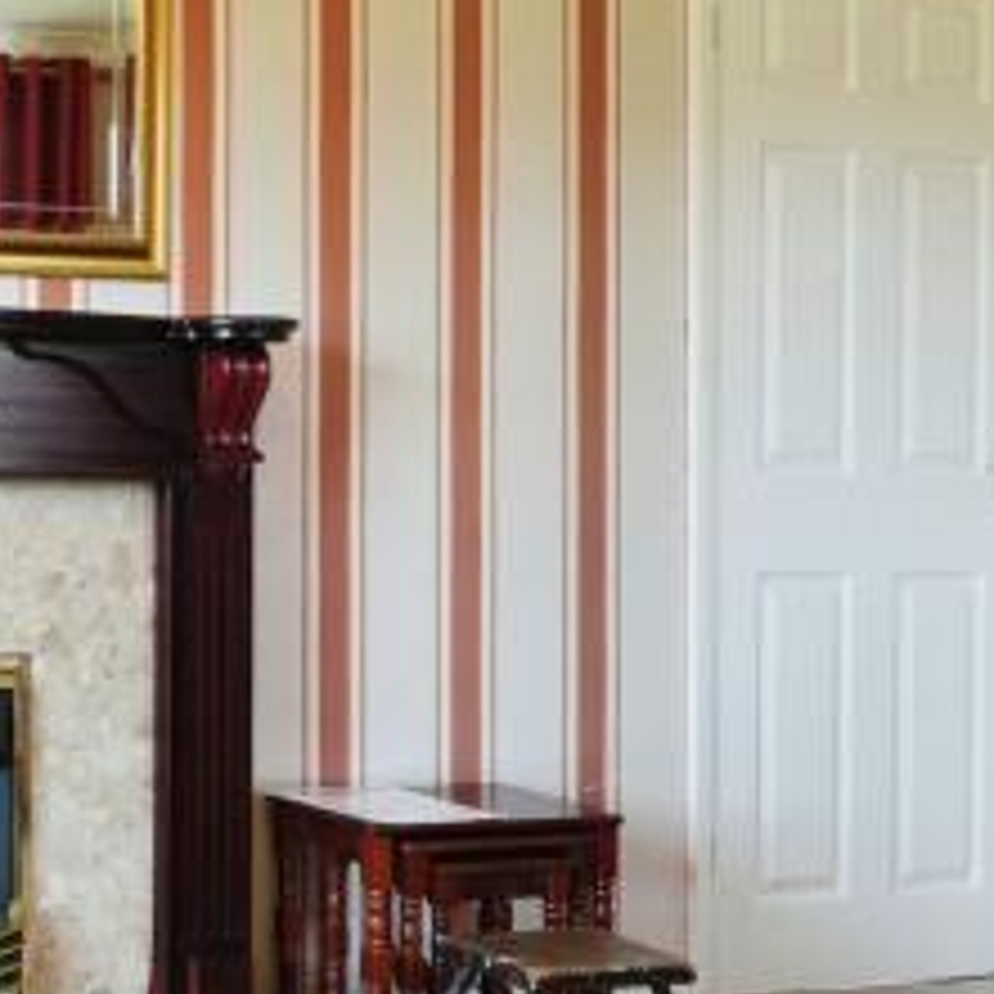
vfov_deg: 29.1
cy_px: 488
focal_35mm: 59
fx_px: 1917
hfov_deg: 24.4
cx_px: -382
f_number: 8
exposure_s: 1/6
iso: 160
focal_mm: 10
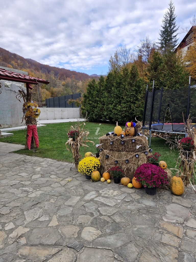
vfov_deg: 73.9
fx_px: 174
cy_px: 131
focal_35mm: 23
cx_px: 98
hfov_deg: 58.9
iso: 50
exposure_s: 1/357
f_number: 1.8
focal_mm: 5.54
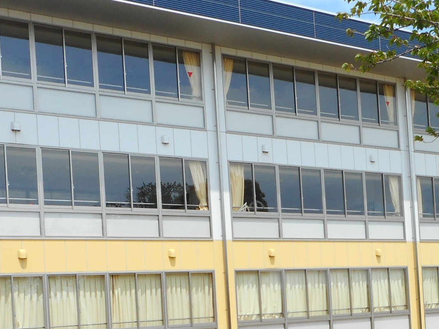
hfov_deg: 35.3
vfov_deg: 26.1
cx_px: 276
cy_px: 296
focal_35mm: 54
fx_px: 685
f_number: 3.7
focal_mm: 4.5
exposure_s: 1/640
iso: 80
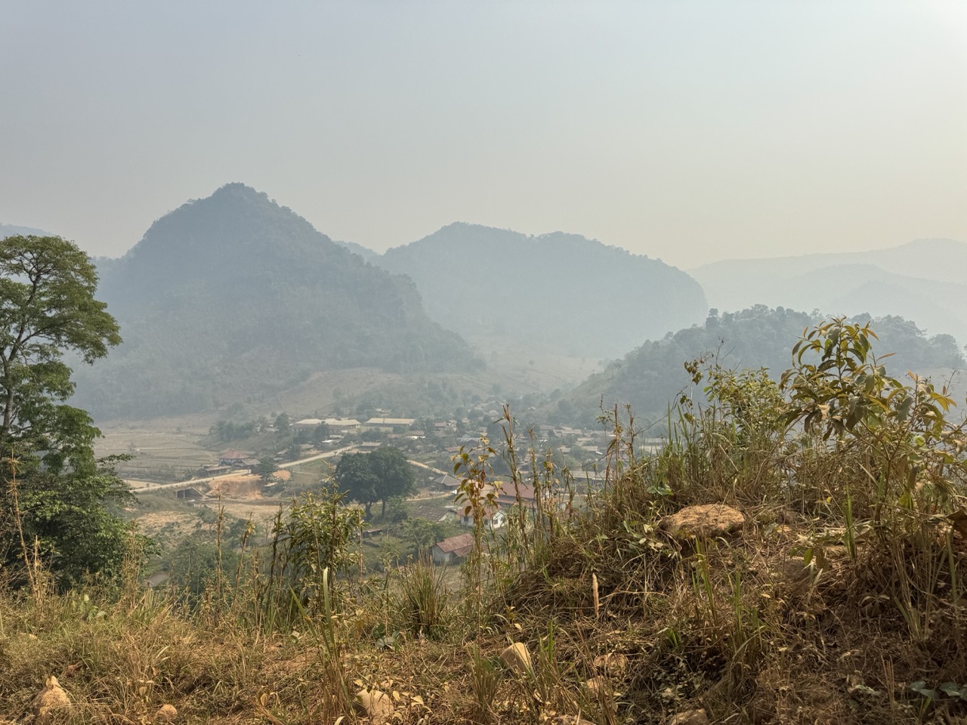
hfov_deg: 71.6
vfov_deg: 56.8
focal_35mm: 24
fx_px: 670
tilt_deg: +1.9
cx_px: 484
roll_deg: +2.3
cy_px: 362
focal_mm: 6.76
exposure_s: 1/7092
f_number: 1.78
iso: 80
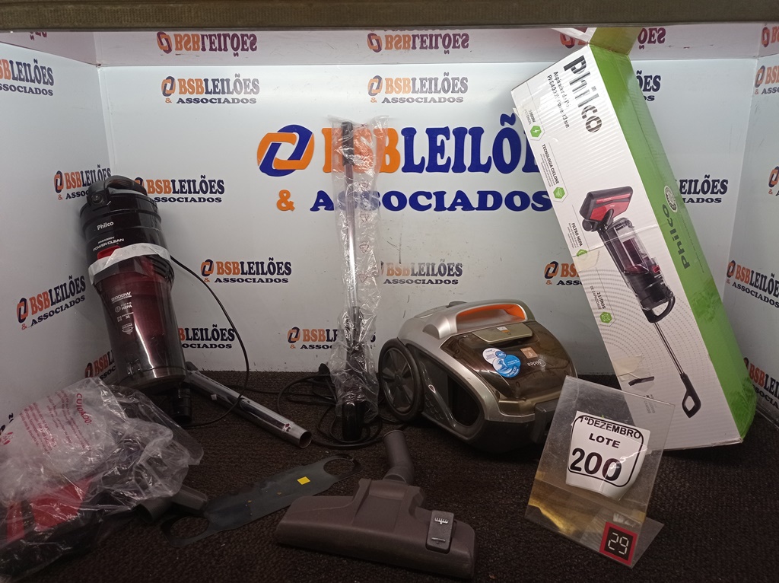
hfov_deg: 63.5
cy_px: 292
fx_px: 630
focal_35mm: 28
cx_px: 390
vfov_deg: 49.7
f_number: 1.79
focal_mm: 4.7
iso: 188
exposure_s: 1/120
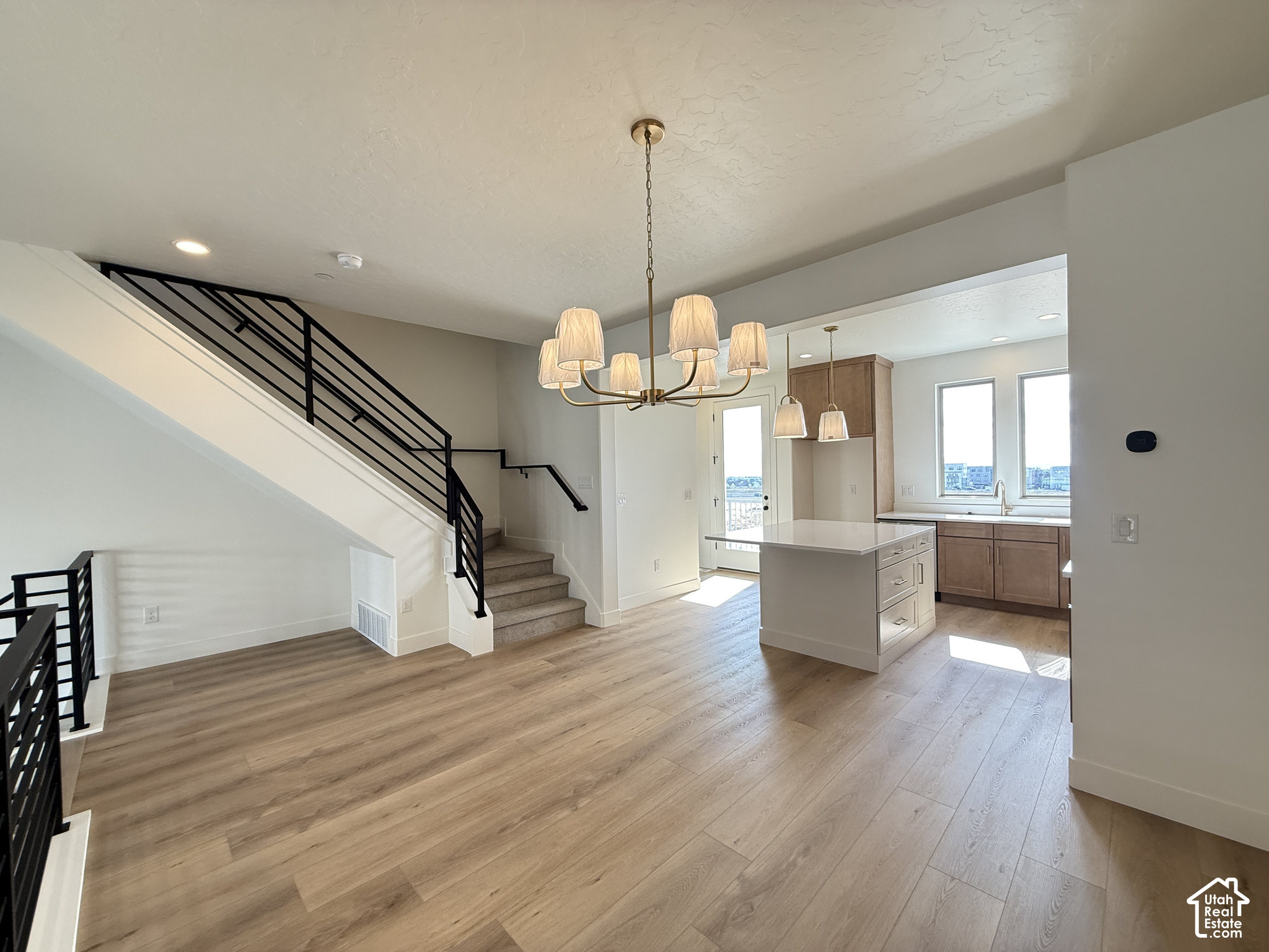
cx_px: 634
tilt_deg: -0.5
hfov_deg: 102.1
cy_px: 476
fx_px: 513
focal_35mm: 14
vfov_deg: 85.7
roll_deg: +1.0
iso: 200
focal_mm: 2.22
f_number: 2.2
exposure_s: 1/120
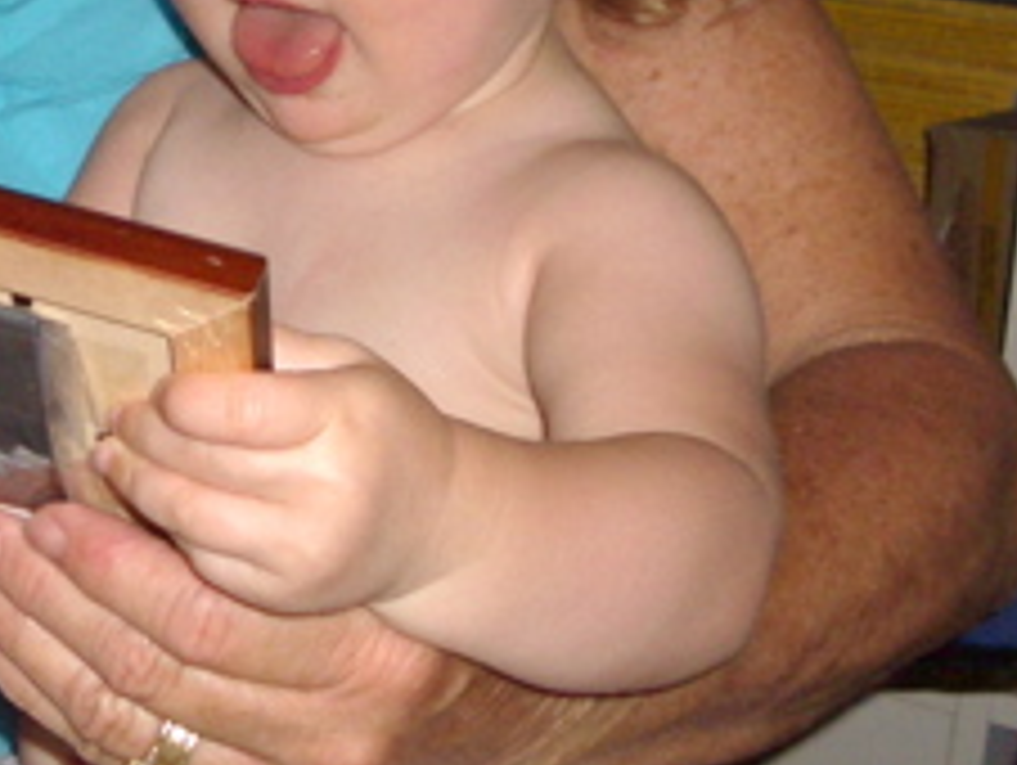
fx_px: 2912
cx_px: 50
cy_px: 68
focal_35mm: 99
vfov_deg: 14.8
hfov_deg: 19.4
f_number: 2.6
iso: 100
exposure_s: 1/60
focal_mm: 5.8
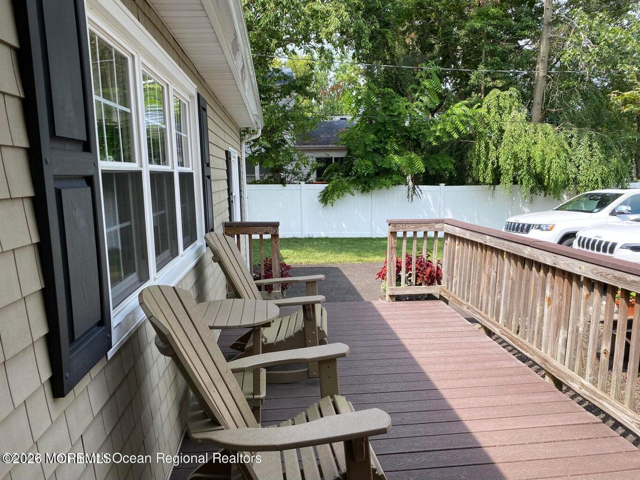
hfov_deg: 67.3
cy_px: 240
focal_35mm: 26
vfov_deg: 53.1
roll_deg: -0.7
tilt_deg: -8.8
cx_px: 320
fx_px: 481
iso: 32
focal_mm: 4.25
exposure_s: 1/522
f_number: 1.8
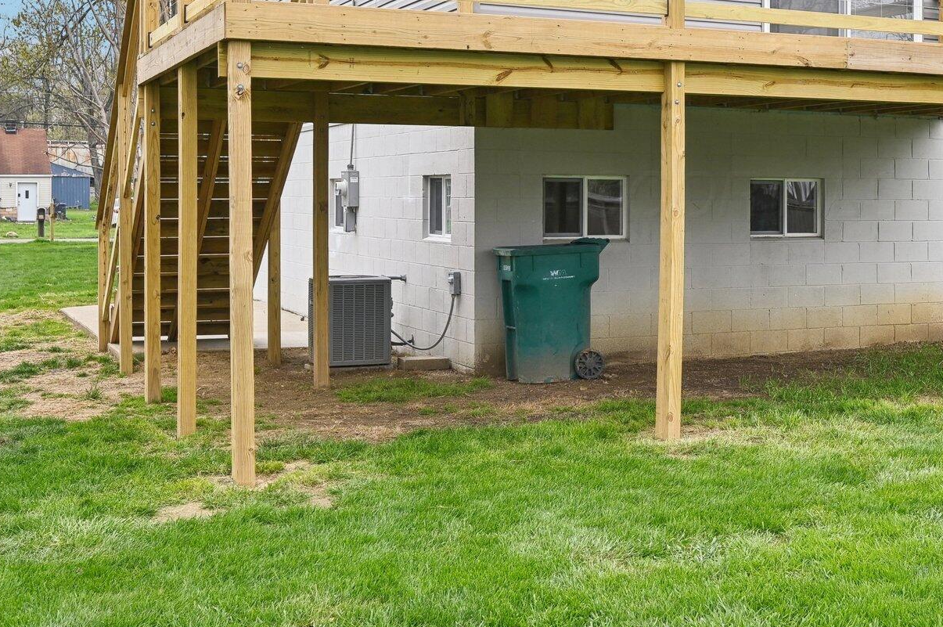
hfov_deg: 37.6
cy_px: 194
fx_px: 1335
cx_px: 743
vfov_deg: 26.2
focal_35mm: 51
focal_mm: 30
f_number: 5.6
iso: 400
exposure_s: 1/500
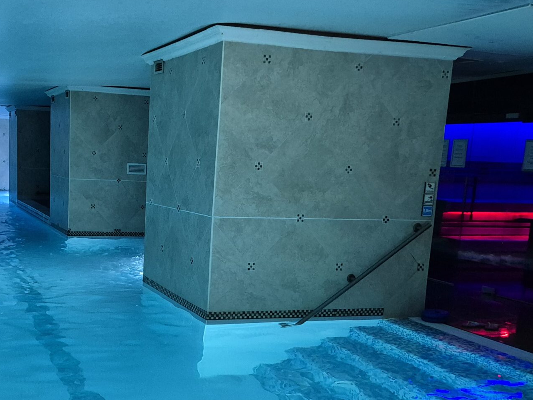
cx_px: 148
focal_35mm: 46
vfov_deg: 31.2
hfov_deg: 40.3
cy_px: 281
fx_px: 708
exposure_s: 1/50
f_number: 1.8
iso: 1250
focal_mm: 5.4
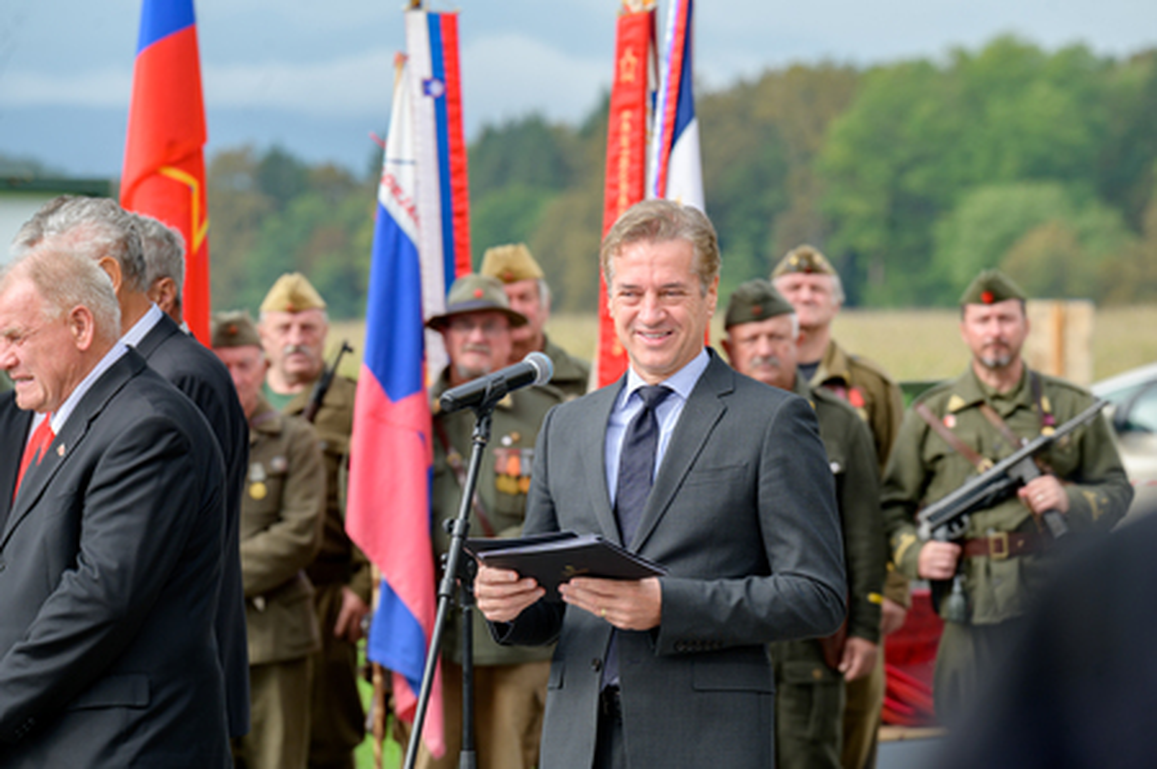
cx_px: 578
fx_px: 6421
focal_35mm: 200
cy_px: 384
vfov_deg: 6.9
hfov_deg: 10.3
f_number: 7.1
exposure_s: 1/500
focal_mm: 200
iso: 250
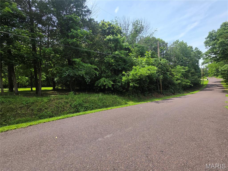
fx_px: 86
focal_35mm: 13
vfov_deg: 89.9
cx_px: 114
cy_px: 86
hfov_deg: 106.2
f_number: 1.9
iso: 40
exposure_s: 1/1090
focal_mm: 2.2
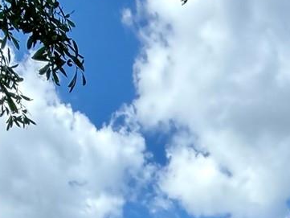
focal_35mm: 62
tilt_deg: -3.2
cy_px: 459
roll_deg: -0.4
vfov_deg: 16.6
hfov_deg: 29.0
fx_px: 520
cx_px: 297
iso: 64
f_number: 2.2
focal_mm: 2.22
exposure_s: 1/853
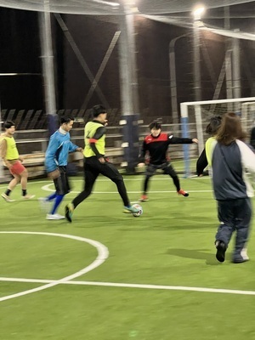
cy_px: 170
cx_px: 128
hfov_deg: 19.1
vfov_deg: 25.3
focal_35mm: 77
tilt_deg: -3.4
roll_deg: +1.9
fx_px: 756
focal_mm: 9
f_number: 2.8
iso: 500
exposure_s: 1/34
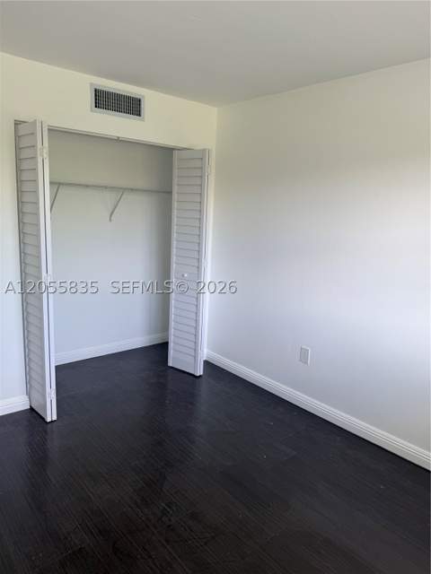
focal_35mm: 24
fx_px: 398
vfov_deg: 71.6
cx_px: 216
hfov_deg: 56.8
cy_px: 287
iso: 80
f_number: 1.78
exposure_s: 1/121
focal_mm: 6.76
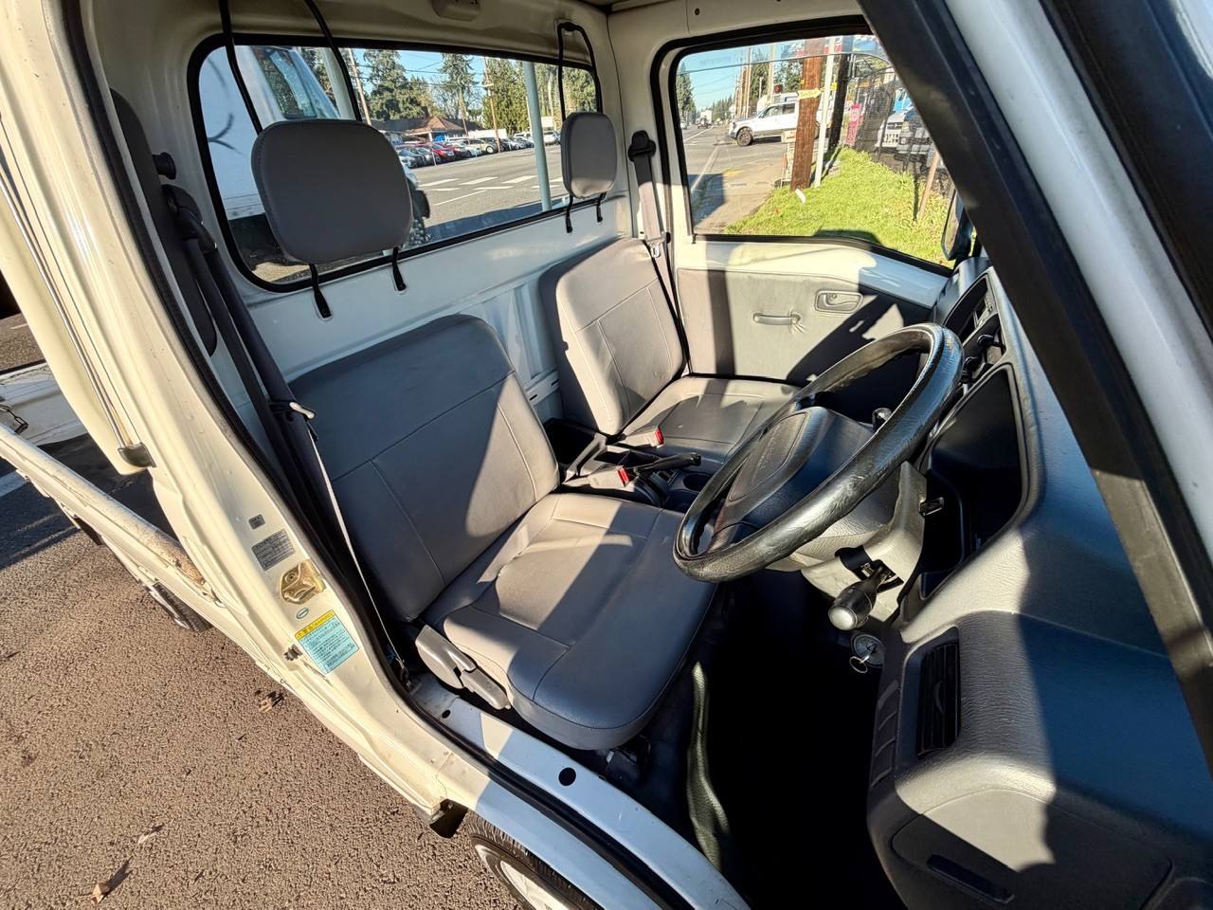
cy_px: 455
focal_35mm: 14
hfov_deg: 102.1
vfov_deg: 85.7
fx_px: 491
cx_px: 606
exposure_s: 1/395
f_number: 2.2
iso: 50
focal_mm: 2.22
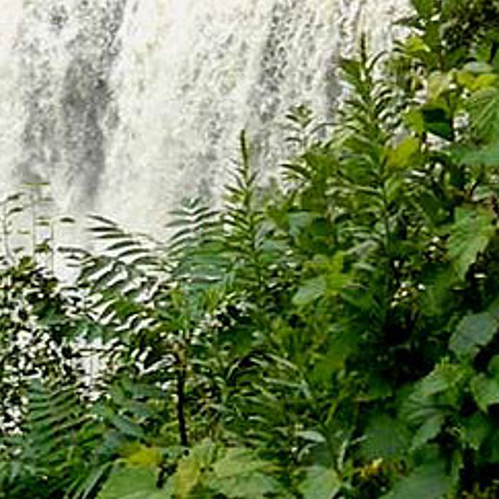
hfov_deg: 19.3
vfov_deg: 19.2
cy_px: 76
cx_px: 103
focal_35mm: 89
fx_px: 1452
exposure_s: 1/500
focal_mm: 7.8
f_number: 8
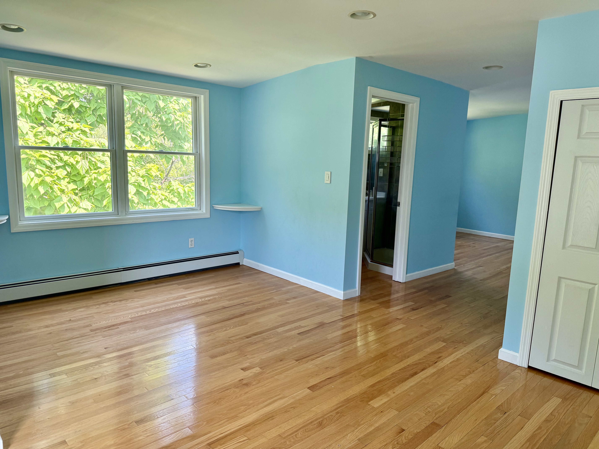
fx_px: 415
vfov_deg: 56.8
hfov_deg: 71.6
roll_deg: -1.8
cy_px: 224
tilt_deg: -9.4
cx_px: 300
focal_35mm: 24
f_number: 1.78
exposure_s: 1/123
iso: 125
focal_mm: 6.76
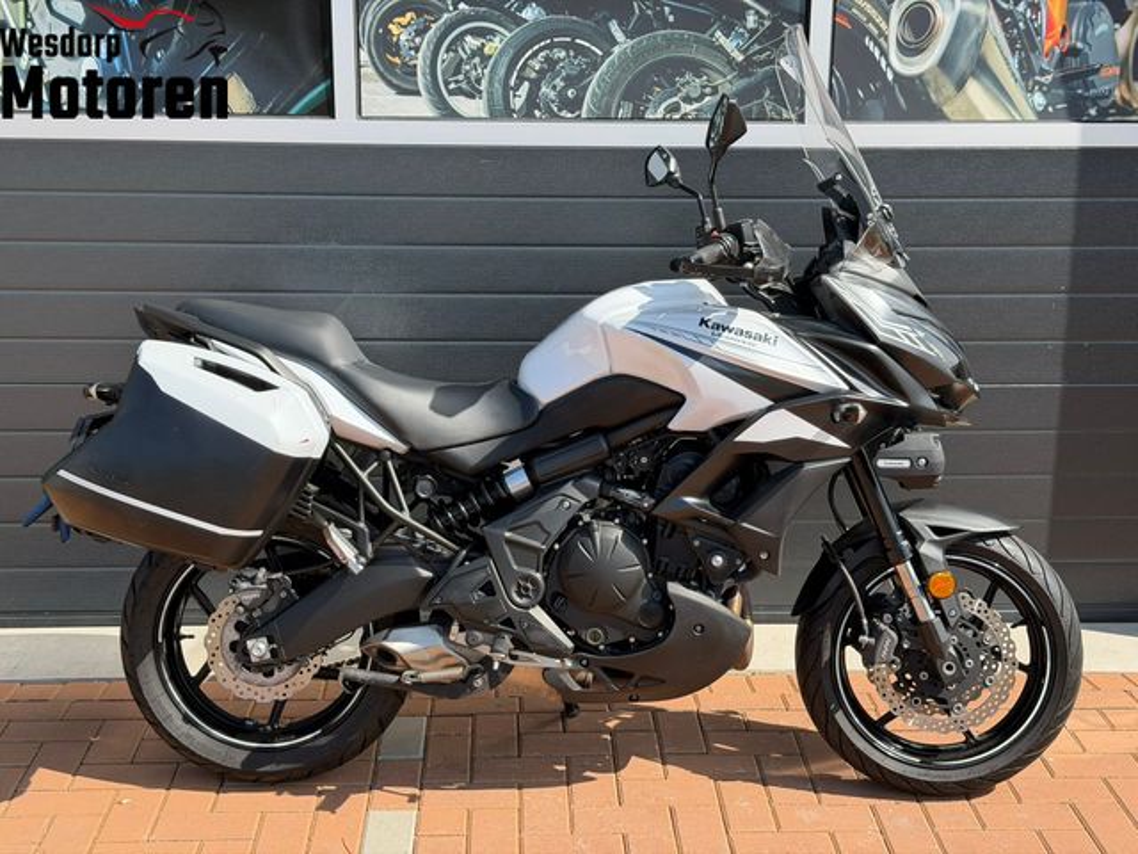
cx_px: 569
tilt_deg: -14.2
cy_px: 427
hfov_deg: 39.7
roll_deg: -0.2
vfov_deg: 30.3
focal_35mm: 48
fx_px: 1578
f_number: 1.78
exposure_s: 1/2494
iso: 100
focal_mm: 6.76
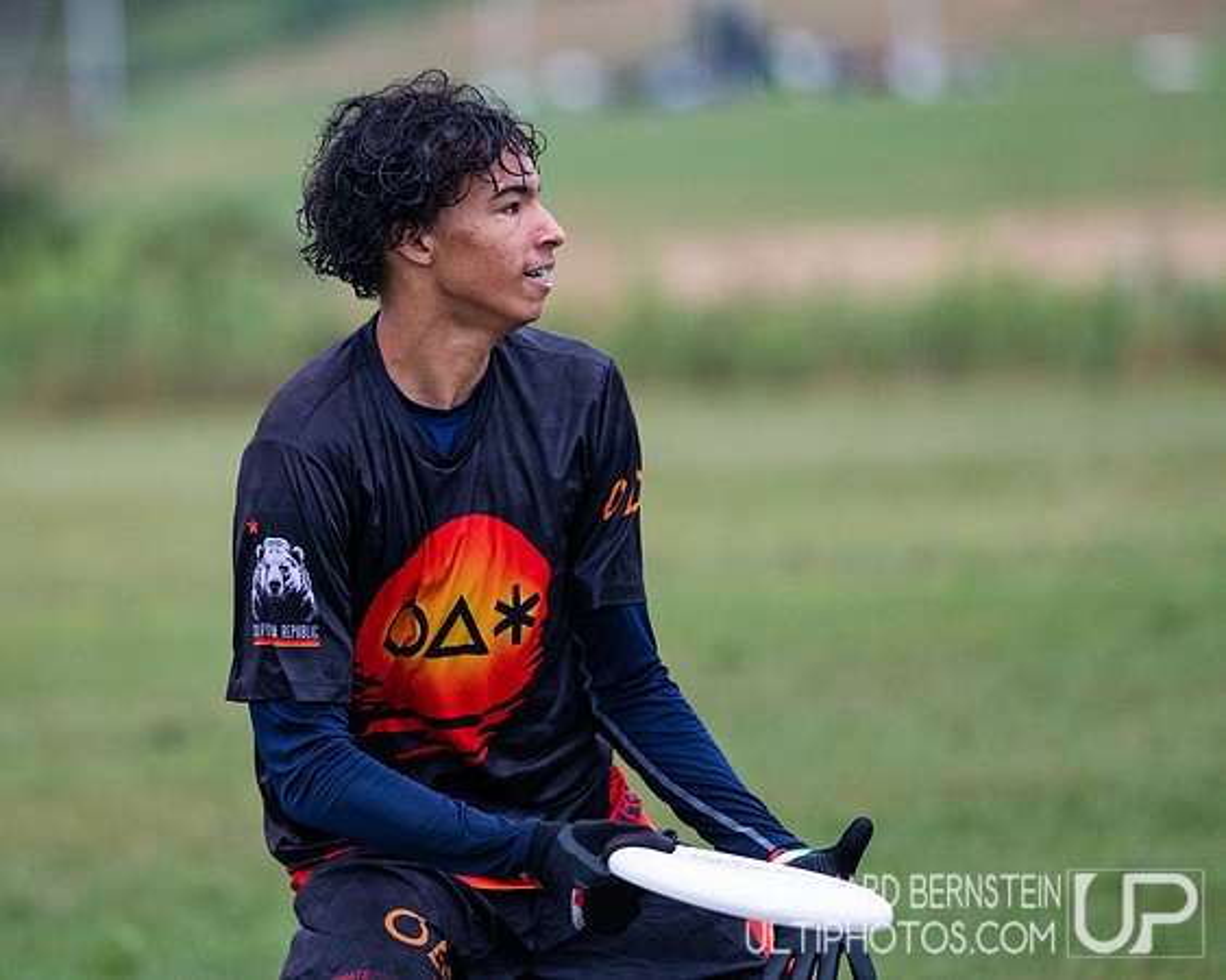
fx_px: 18640
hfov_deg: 3.8
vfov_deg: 3.0
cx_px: 481
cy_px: 483
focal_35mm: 514
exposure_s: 1/2000
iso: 1600
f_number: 4
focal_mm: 300
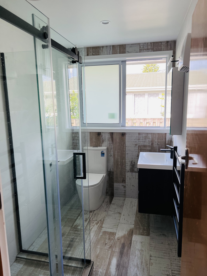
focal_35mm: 26
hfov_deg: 53.1
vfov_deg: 67.3
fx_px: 207
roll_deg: +0.6
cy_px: 138
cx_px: 104
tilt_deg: -9.3
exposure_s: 1/265
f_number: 1.5
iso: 40
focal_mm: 5.7
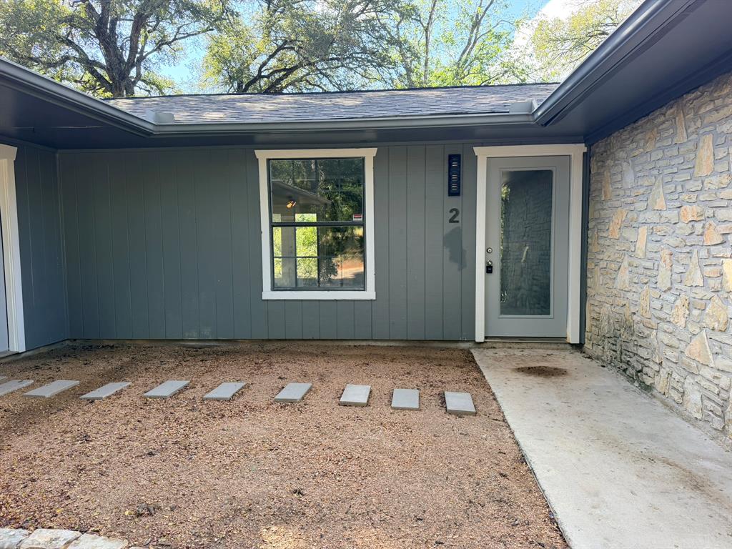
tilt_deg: -3.4
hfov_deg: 71.6
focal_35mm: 24
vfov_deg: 56.8
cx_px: 366
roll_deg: +0.5
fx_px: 508
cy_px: 274
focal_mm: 6.76
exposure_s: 1/491
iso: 100
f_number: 1.78
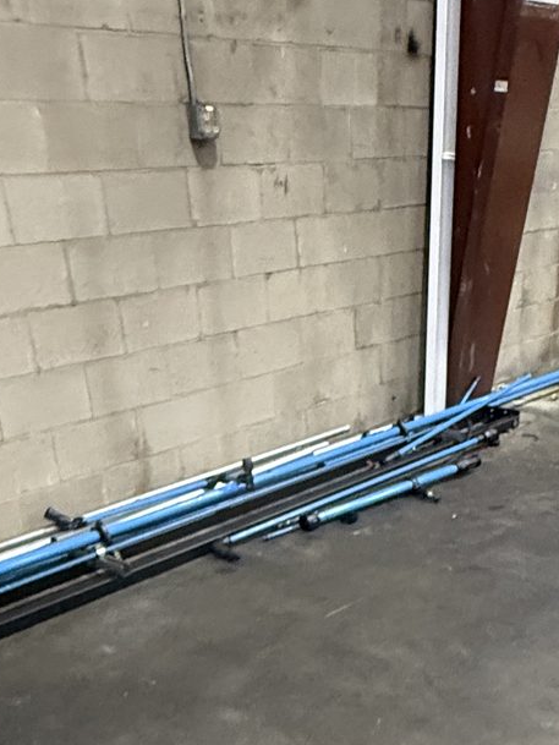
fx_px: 990
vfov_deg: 36.5
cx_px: 410
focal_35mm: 46
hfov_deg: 31.1
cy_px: 765
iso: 500
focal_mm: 2.22
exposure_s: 1/60
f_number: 2.2
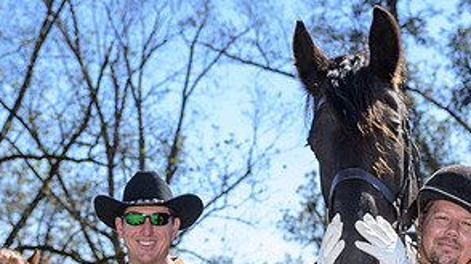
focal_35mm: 91
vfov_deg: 13.0
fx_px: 1136
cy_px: 294
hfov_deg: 23.4
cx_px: 290
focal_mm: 44
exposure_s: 1/250
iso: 50
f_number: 5
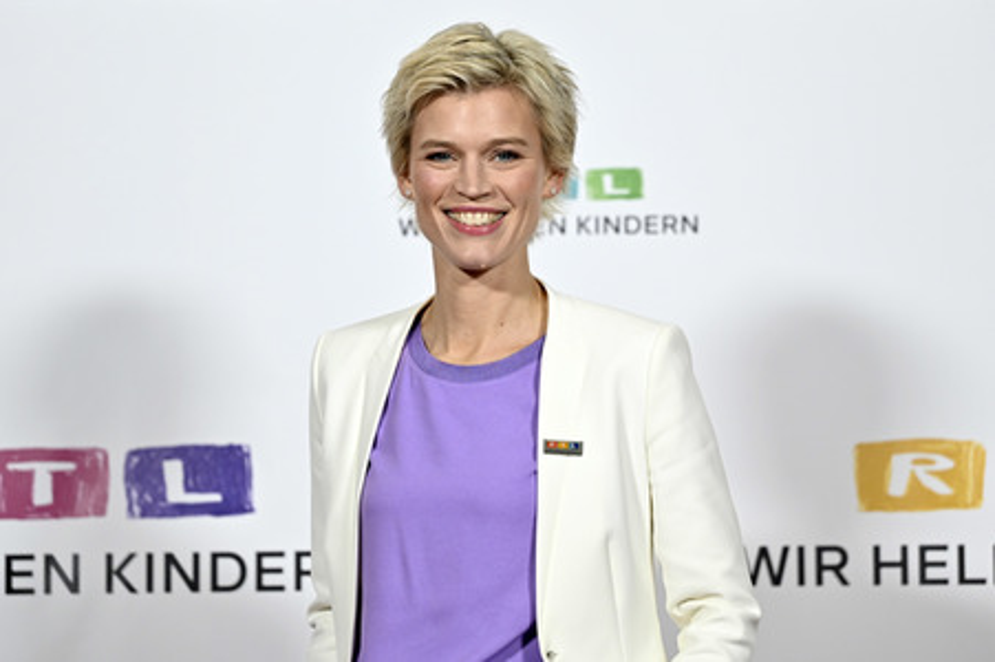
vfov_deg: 11.4
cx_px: 498
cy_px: 331
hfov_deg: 17.1
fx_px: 3314
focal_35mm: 120
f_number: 2.8
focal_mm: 120
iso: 1000
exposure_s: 1/640
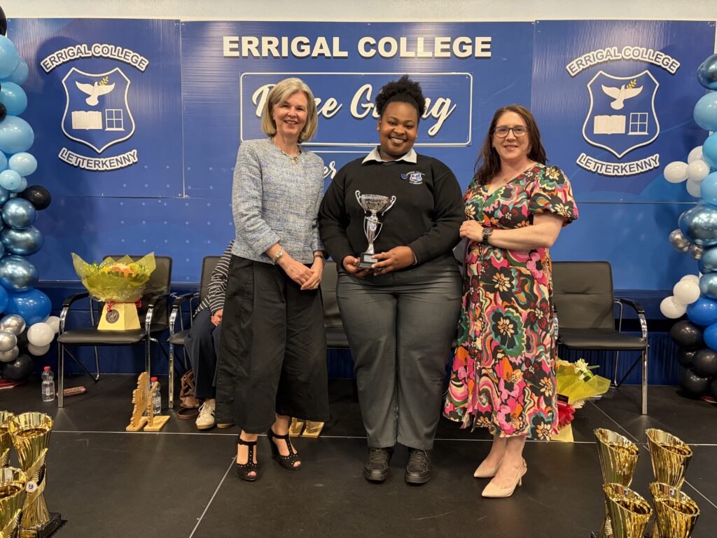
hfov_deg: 67.3
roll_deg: -0.1
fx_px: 539
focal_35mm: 26
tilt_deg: -5.4
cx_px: 358
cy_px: 269
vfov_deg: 53.1
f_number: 1.6
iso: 200
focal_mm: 5.96
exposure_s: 1/50
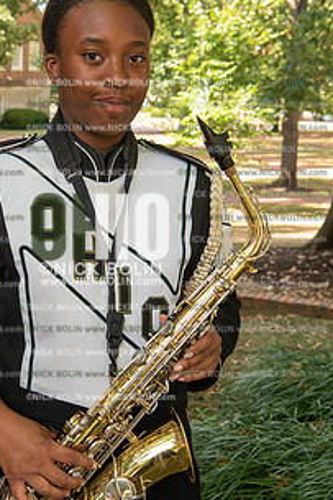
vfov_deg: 31.0
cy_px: 239
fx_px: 903
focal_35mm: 65
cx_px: 100
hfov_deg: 20.8
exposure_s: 1/100
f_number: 8
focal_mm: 44
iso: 500
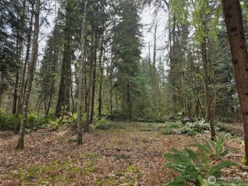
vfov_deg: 58.9
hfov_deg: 73.9
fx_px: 165
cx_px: 124
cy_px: 93
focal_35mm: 23
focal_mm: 5.4
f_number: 1.8
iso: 25
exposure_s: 1/1053
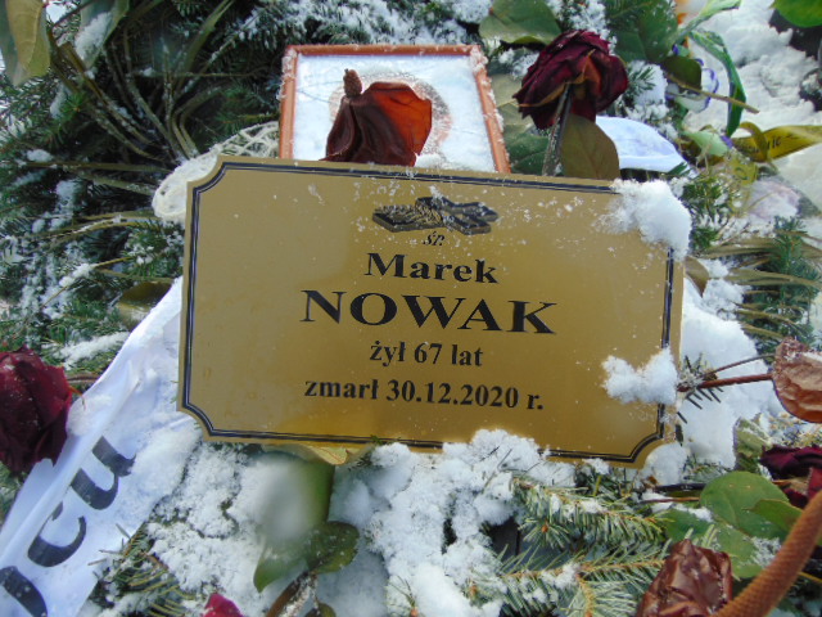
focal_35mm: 25
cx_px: 411
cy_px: 308
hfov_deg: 69.4
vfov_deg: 54.9
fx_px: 594
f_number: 3
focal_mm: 4.5
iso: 80
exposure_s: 1/500
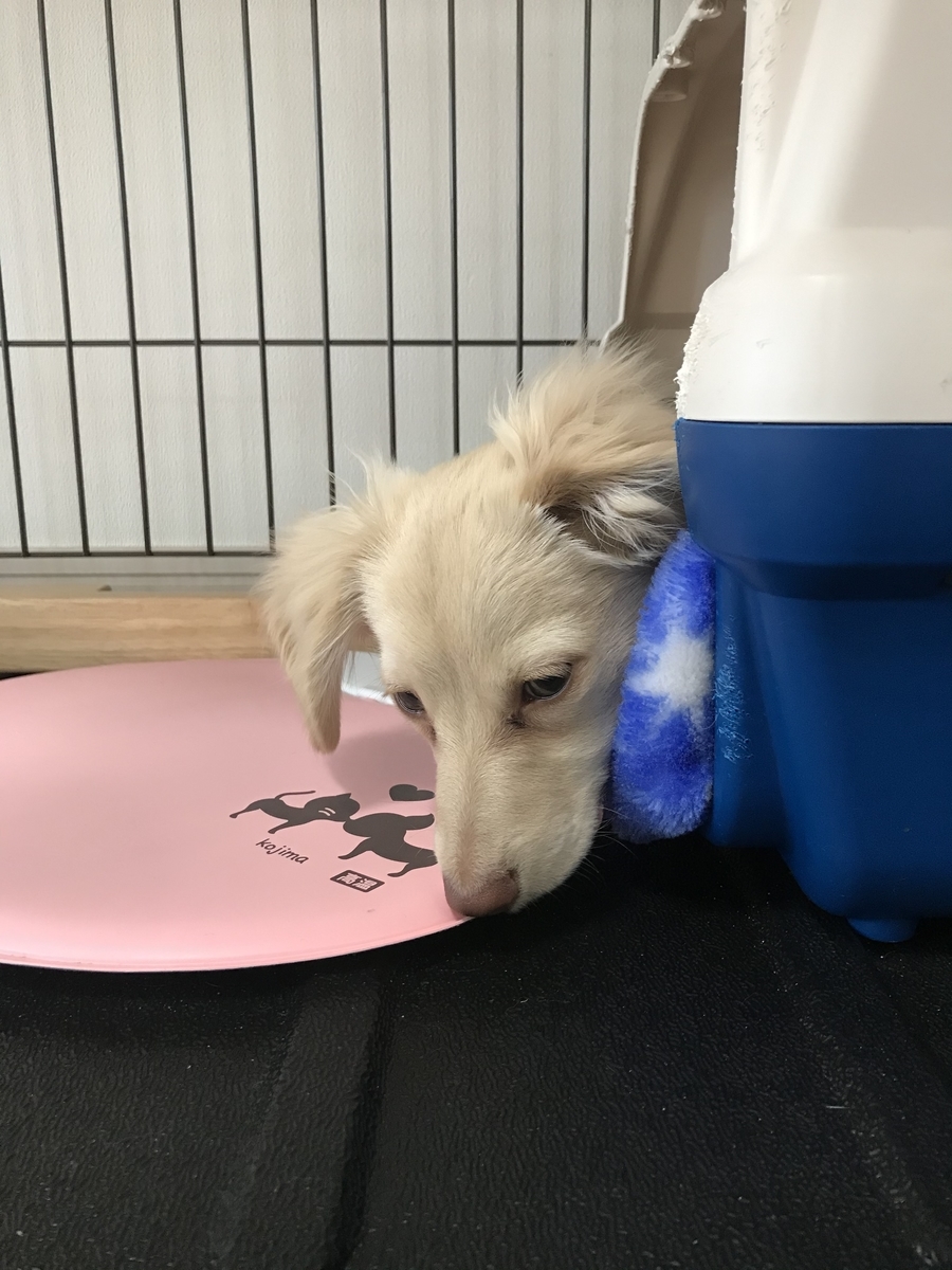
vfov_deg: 63.4
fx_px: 1027
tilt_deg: -11.6
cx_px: 476
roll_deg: +0.5
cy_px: 635
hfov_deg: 49.7
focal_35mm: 28
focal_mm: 3.99
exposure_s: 1/17
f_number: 1.8
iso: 64
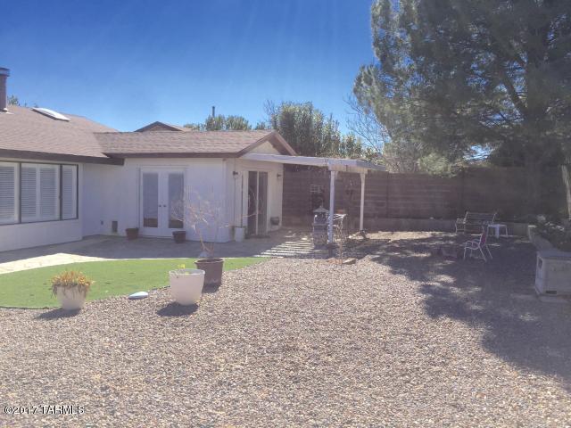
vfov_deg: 48.2
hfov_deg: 61.7
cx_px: 286
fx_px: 478
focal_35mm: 29
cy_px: 214
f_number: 2.2
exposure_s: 1/2326
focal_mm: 4.15
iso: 32
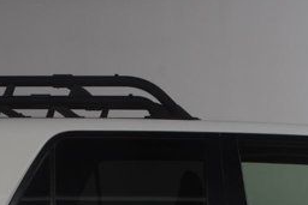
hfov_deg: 16.9
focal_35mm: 120
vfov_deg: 10.8
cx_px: 238
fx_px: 1027
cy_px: 357
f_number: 13
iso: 100
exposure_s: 1/160
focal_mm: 20
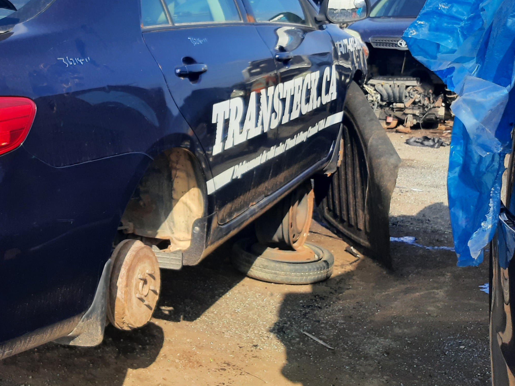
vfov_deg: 27.9
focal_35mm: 52
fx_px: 774
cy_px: 135
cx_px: 3
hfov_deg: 33.7
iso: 40
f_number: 1.7
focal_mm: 3.92
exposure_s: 1/909
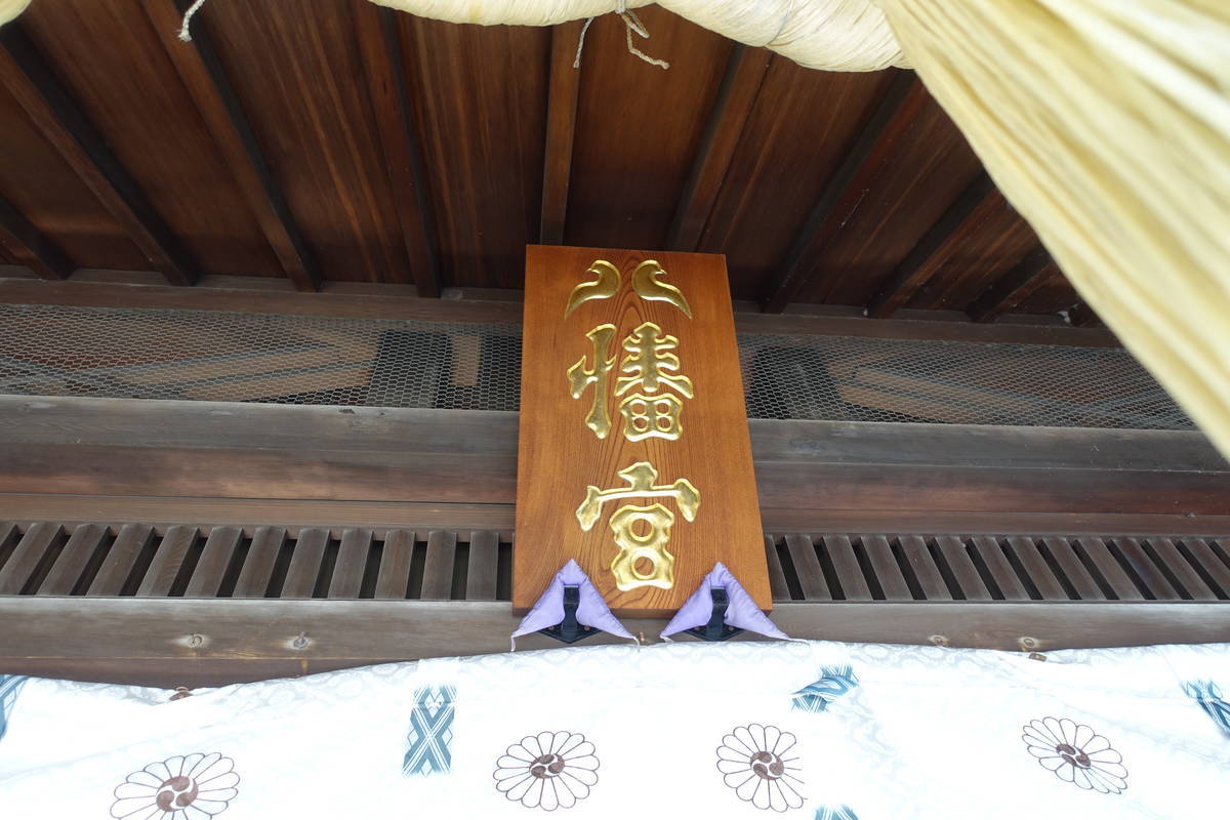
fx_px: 820
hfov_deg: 73.7
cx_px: 615
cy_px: 410
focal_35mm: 24
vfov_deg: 53.1
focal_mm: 8.8
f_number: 2.8
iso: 125
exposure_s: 1/40
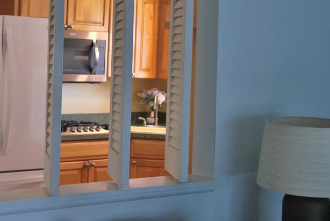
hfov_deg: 24.9
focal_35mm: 80
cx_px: 61
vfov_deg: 17.0
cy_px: 58
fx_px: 734
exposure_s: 1/25
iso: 400
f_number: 4.8
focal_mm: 32
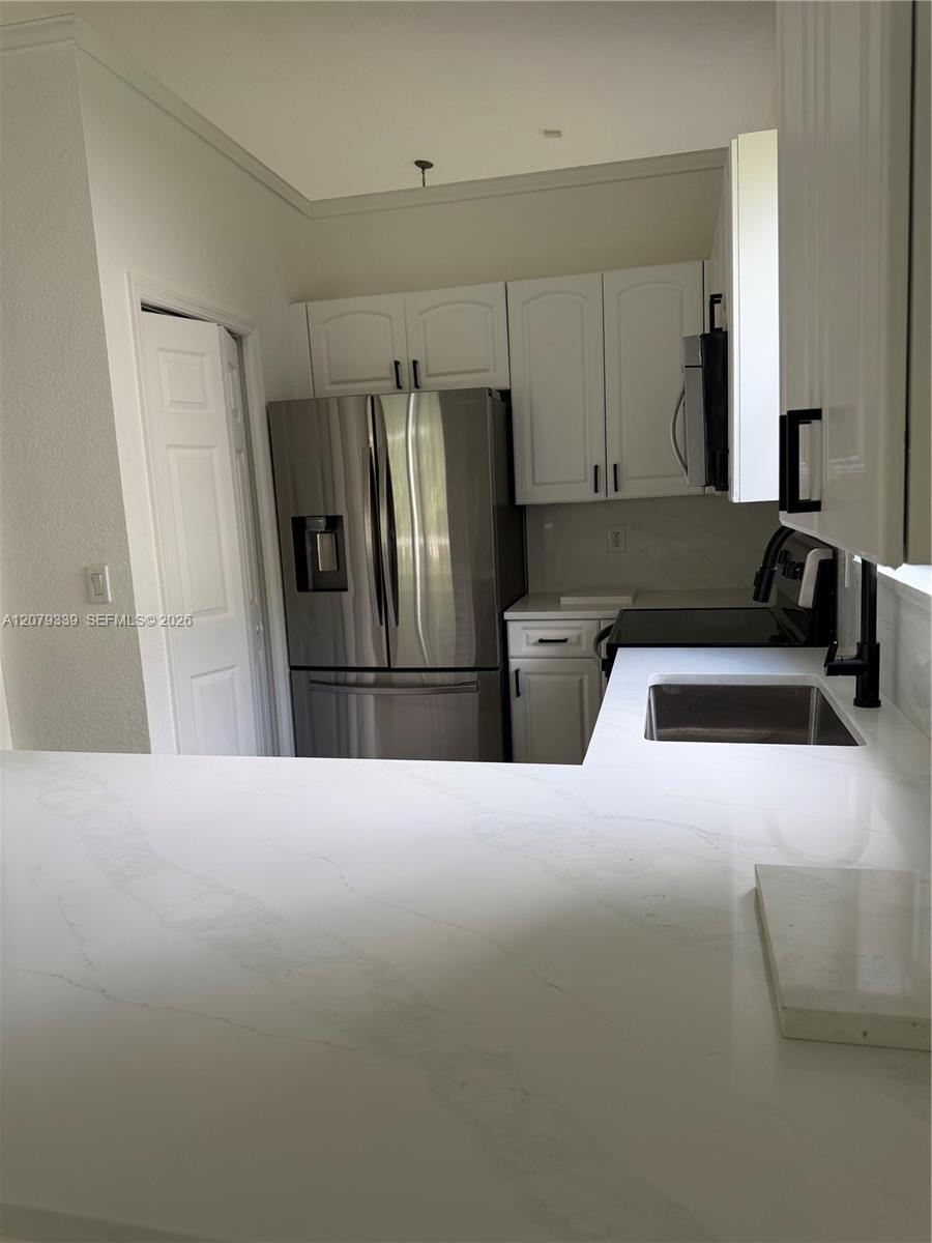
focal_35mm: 24
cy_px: 622
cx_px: 466
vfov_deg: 71.6
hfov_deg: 56.8
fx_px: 862
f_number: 1.78
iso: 100
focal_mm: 6.76
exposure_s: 1/121
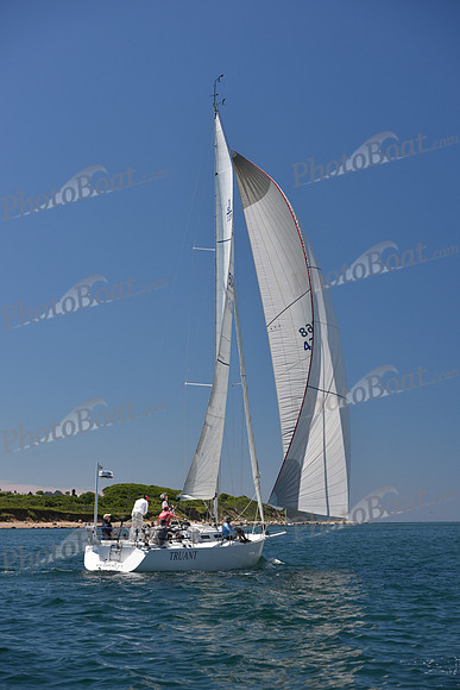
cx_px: 230
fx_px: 1341
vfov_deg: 28.8
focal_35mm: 70
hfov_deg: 19.5
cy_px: 345
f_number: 5
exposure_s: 1/800
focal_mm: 70
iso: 250
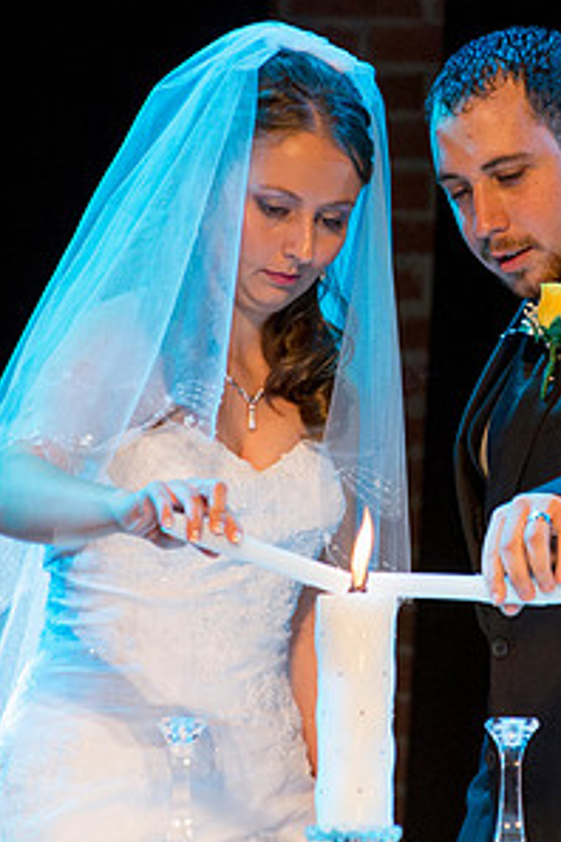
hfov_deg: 3.0
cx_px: 420
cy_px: 391
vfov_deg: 4.4
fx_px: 10845
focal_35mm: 464
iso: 2500
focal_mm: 200
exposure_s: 1/160
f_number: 6.3
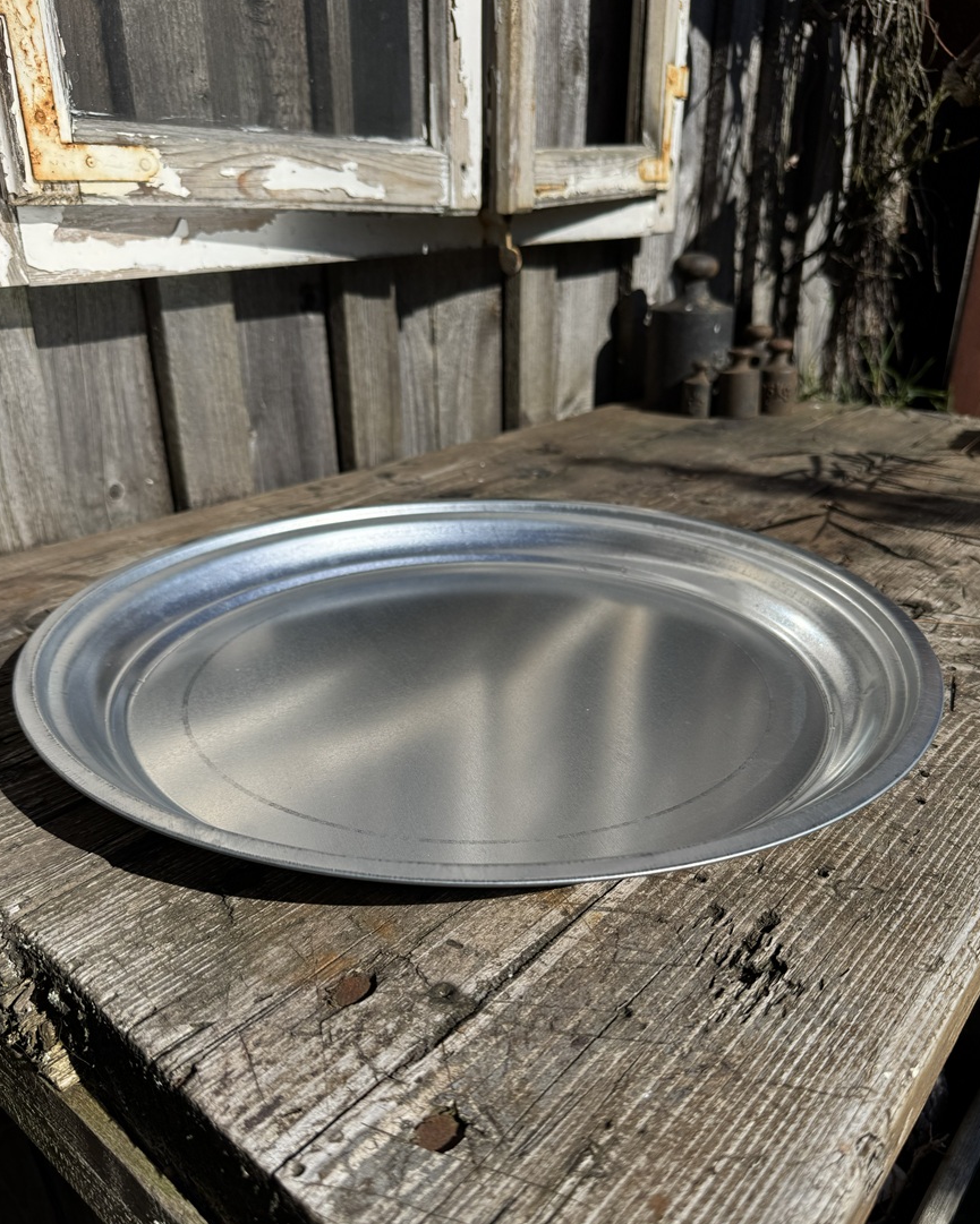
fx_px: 943
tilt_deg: -26.9
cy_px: 669
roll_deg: -1.2
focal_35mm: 26
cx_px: 498
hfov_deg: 54.9
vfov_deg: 65.9
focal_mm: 6.76
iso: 80
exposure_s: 1/7092
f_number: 1.78
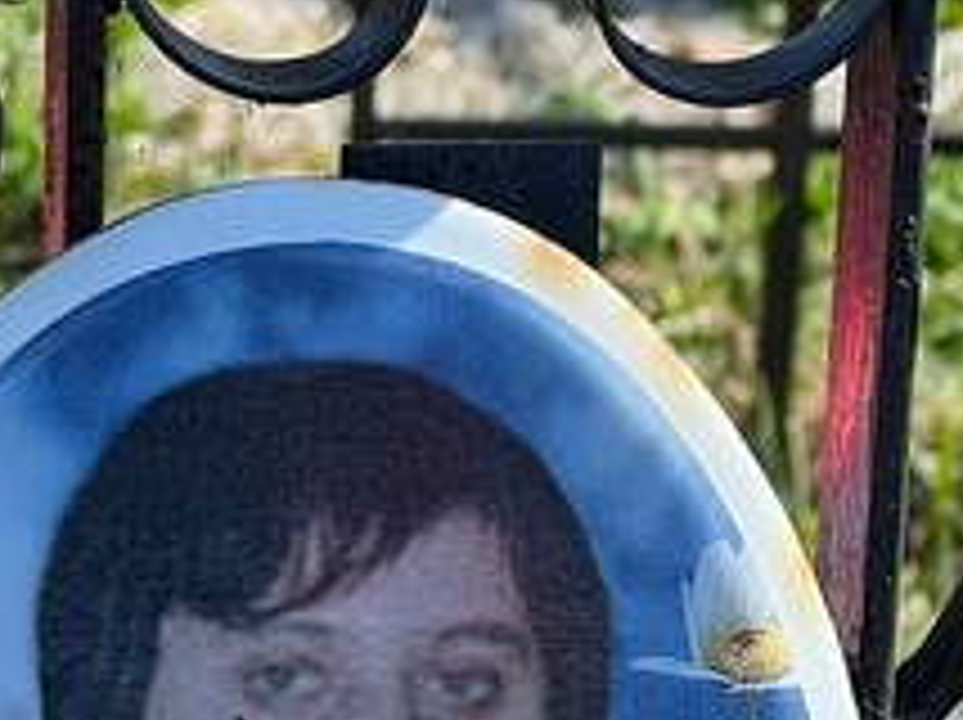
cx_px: 171
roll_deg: -2.3
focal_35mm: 288
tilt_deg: -20.2
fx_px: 8003
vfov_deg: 5.1
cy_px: 954
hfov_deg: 6.9
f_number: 2.8
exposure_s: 1/203
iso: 32
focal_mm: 9
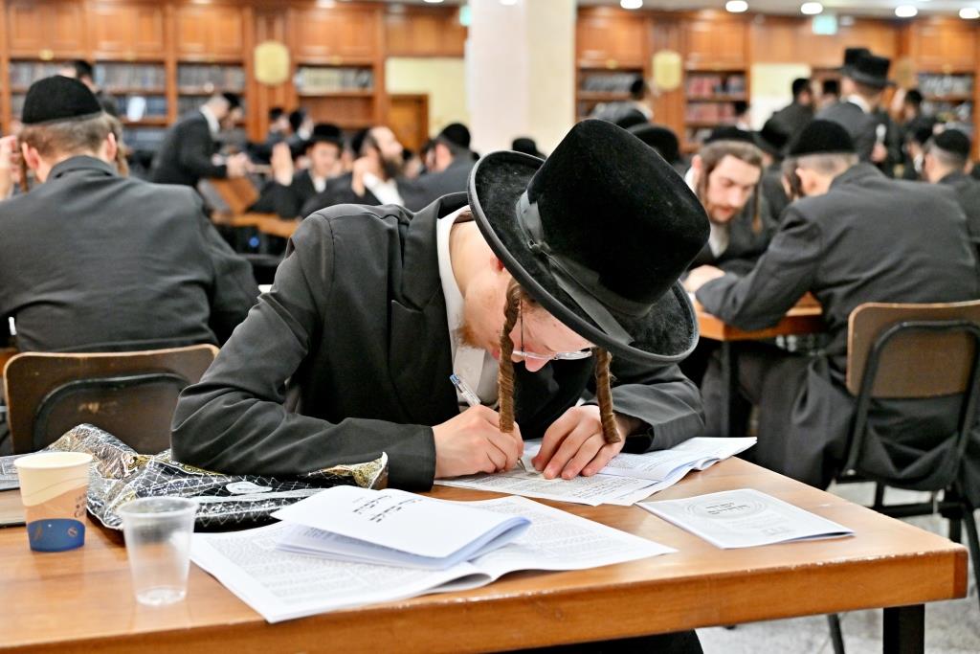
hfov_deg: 38.9
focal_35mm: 51
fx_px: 1388
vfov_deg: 26.5
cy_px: 327
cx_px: 490
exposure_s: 1/250
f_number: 4
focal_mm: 51
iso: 2000
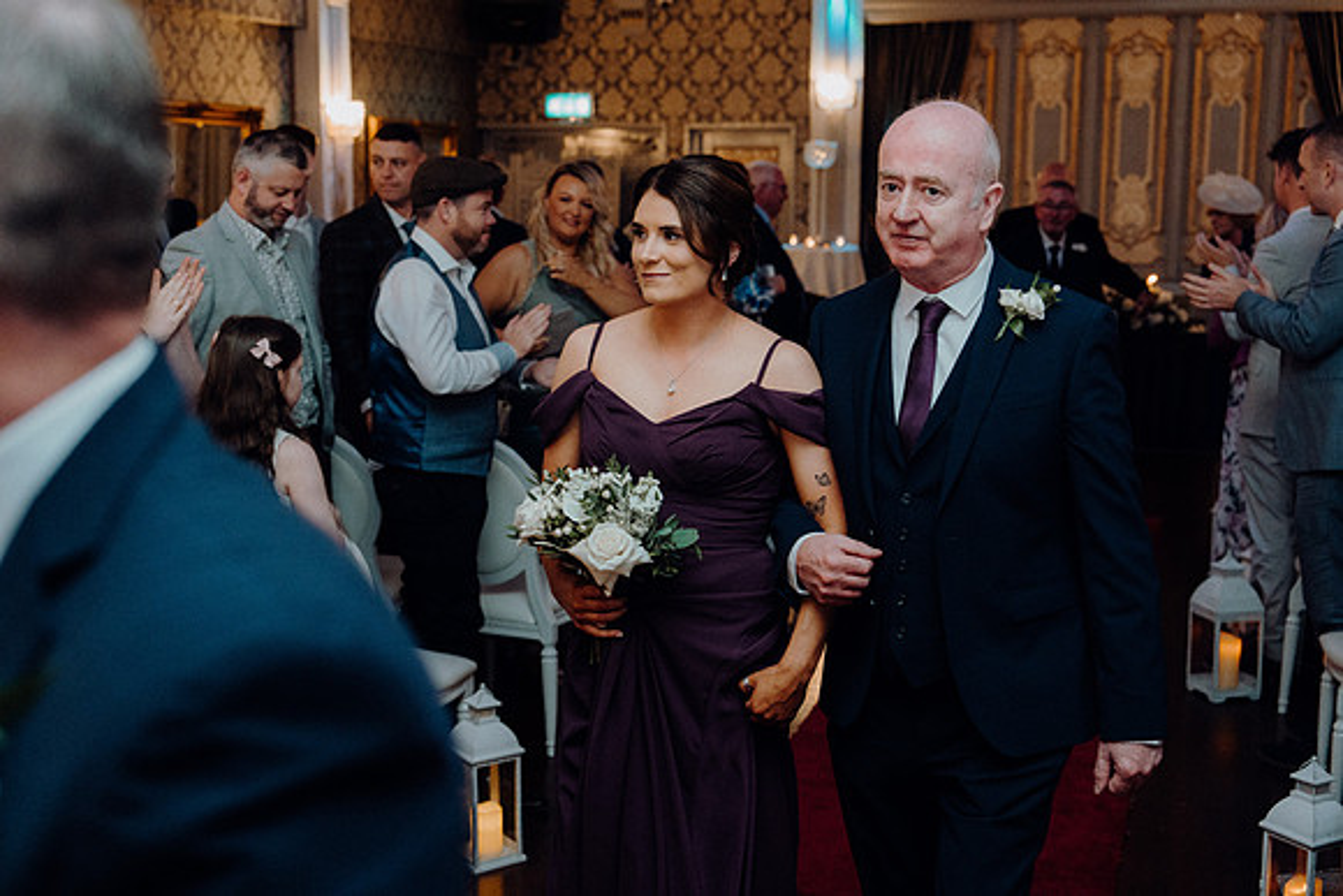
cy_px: 448
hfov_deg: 41.9
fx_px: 1754
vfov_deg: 28.7
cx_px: 672
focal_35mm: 47
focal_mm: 47
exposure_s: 1/160
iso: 2500
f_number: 3.5
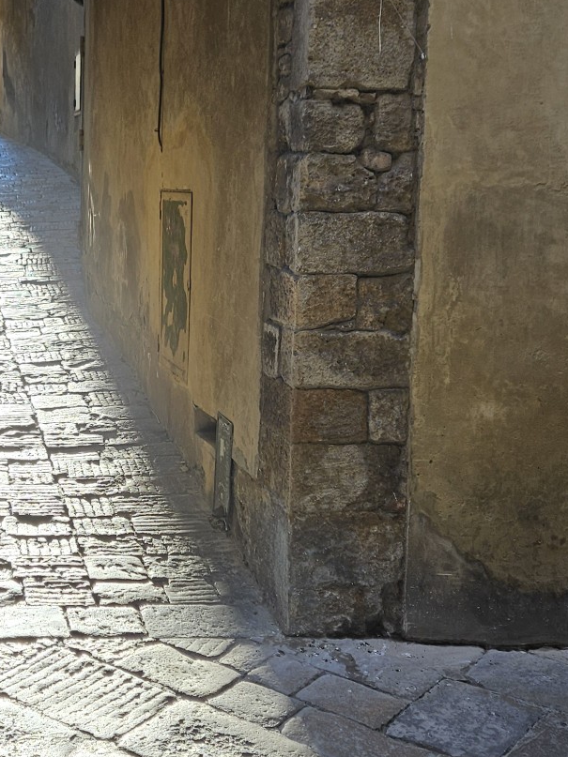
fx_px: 1247
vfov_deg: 33.7
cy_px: 303
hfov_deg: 25.1
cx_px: 97
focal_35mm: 57
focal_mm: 5.4
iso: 32
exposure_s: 1/100
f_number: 1.8
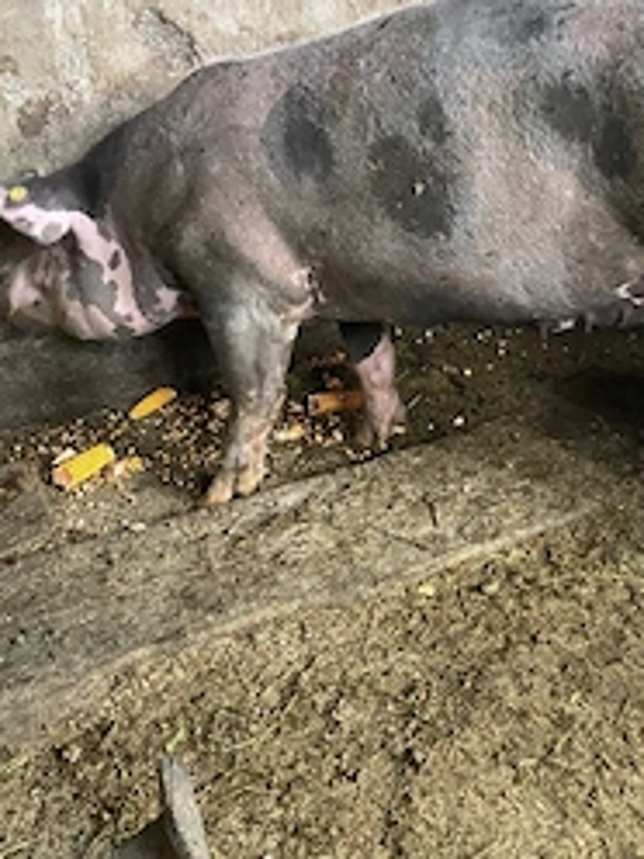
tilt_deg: -11.4
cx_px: 433
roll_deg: +5.5
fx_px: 1042
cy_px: 201
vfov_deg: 43.2
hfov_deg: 34.0
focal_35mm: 42
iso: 1000
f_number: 1.8
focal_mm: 4.25
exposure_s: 1/25
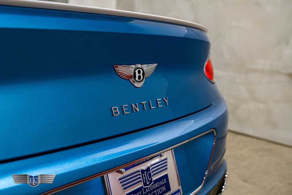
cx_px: 146
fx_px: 381
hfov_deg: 41.9
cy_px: 98
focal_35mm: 47
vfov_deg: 28.7
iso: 1600
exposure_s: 1/80
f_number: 4.5
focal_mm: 47
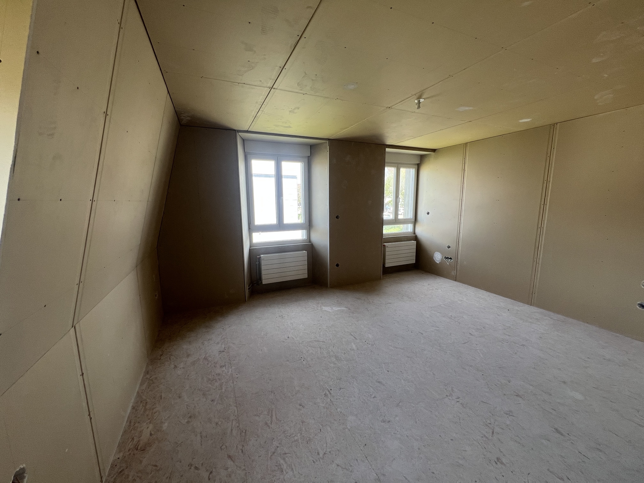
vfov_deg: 89.9
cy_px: 242
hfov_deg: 106.2
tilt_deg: -8.8
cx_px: 322
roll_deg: +0.3
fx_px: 242
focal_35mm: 13
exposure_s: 1/99
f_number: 1.8
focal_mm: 1.57
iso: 80
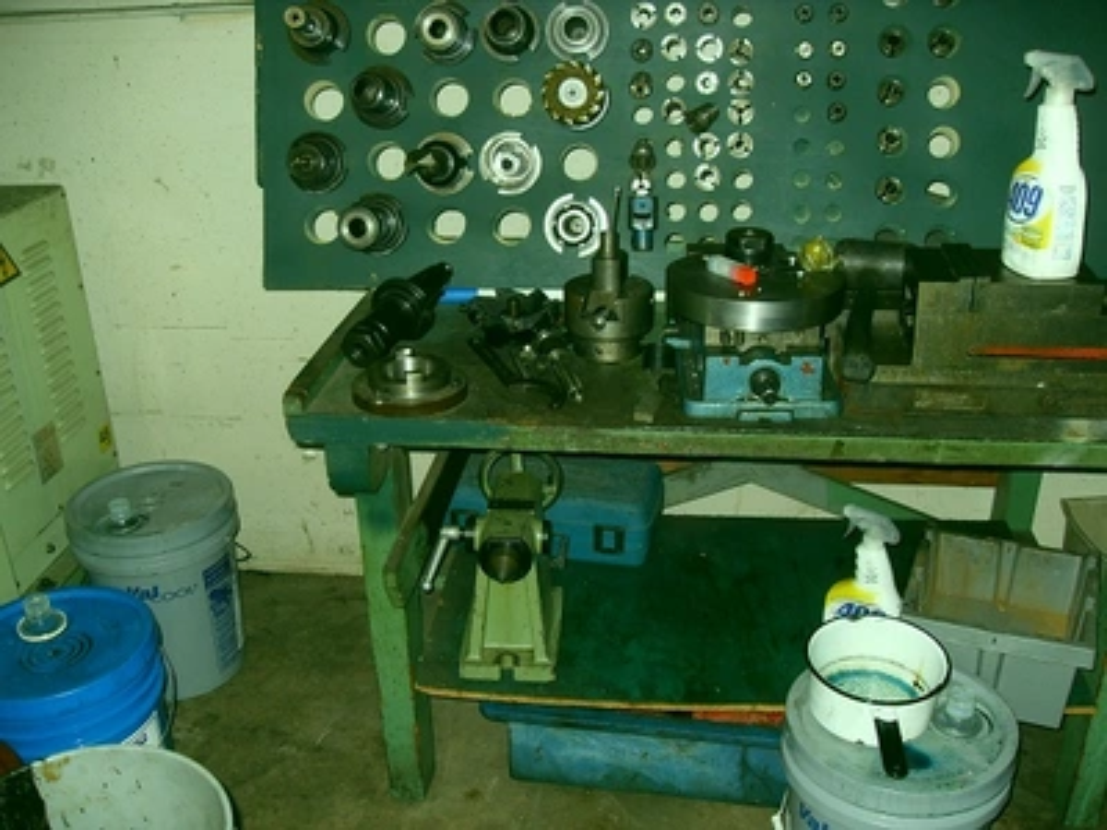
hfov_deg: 54.0
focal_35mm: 34
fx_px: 1087
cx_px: 554
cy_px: 415
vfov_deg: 41.8
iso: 100
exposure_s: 1/45
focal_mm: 6.3
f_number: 2.8
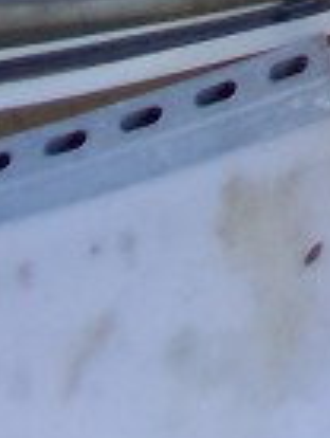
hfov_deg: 11.1
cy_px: -789
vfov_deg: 12.2
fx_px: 1267
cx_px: 911
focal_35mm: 100
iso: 100
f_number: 2.2
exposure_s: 1/40
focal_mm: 1.4
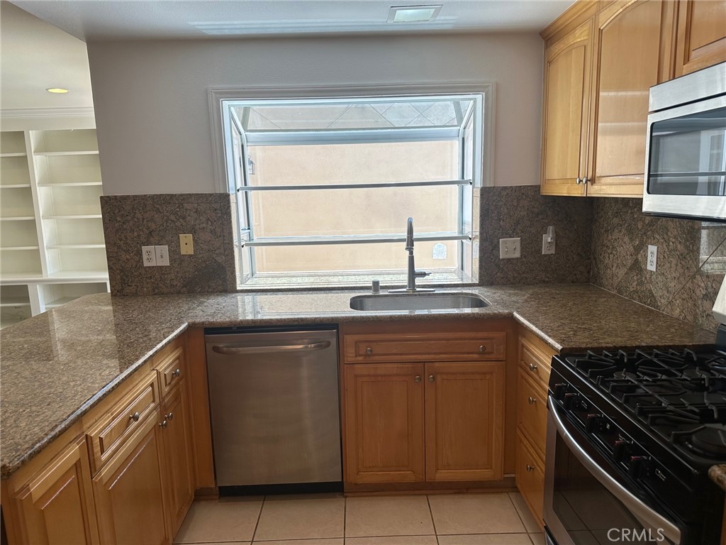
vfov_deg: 56.8
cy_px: 272
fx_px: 503
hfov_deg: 71.6
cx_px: 363
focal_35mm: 24
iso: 80
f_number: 1.78
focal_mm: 6.86
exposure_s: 1/458
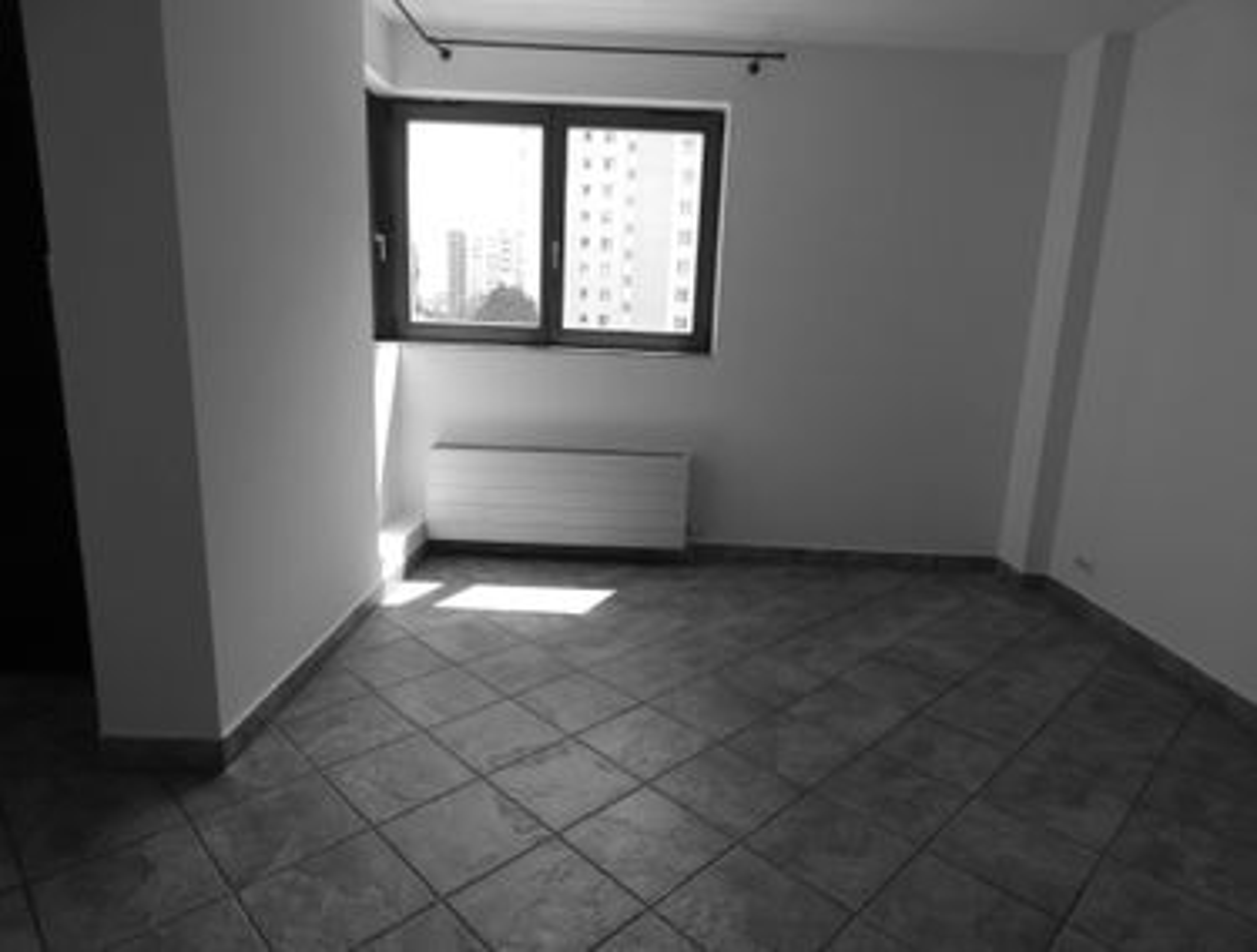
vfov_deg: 66.3
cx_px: 628
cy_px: 476
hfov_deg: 81.5
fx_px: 729
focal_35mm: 20
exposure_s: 1/200
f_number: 2.8
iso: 80
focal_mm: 3.6
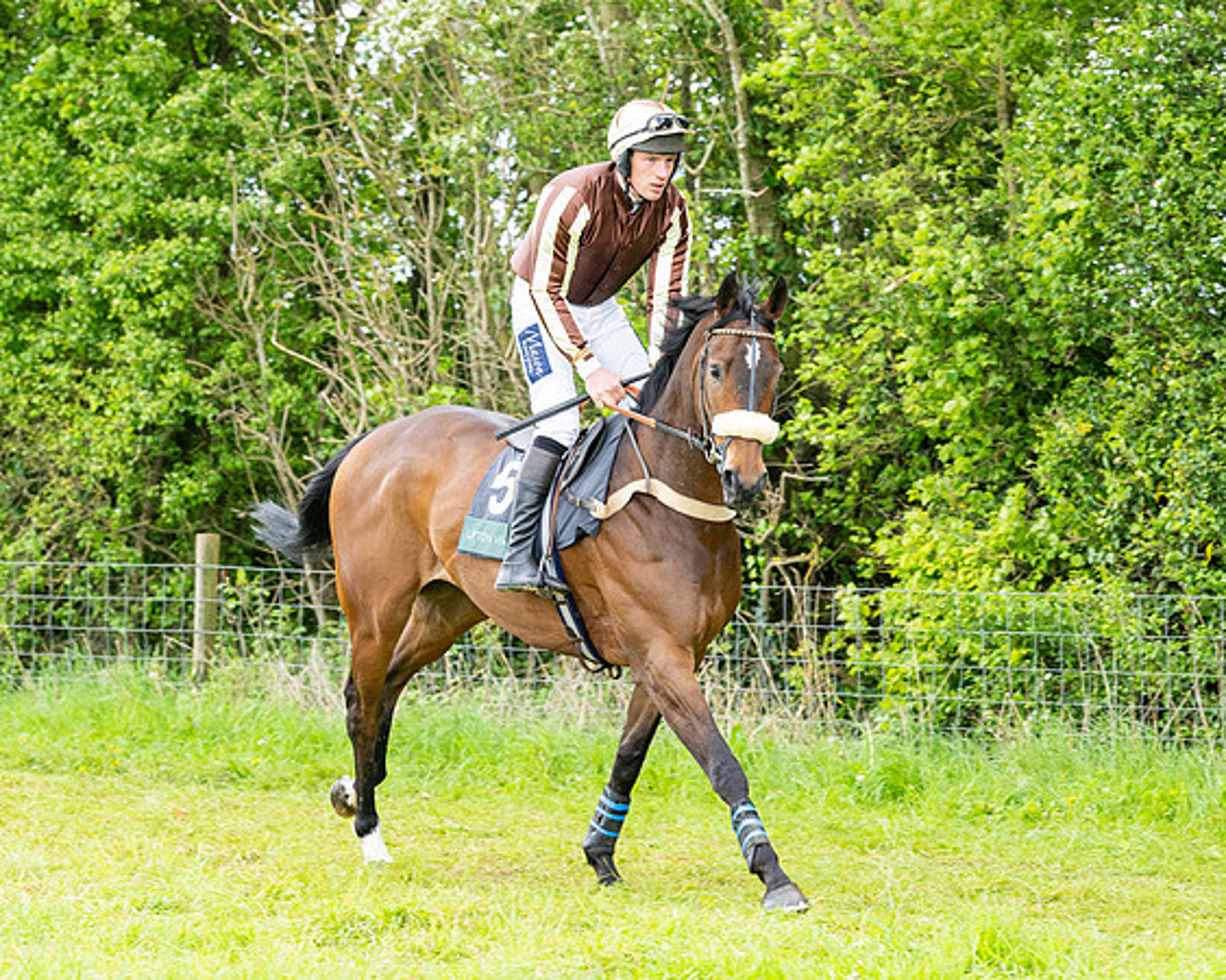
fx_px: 7302
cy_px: 461
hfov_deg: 9.6
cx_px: 607
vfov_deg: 7.7
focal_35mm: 201
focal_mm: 135
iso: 400
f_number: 5
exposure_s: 1/400
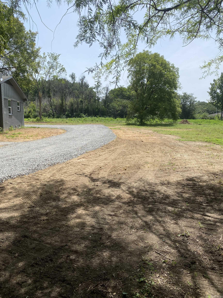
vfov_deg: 67.3
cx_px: 112
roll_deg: +0.3
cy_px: 149
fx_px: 223
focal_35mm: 26
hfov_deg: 53.1
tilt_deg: -6.2
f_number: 1.8
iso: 32
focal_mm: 4.25
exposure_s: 1/2571
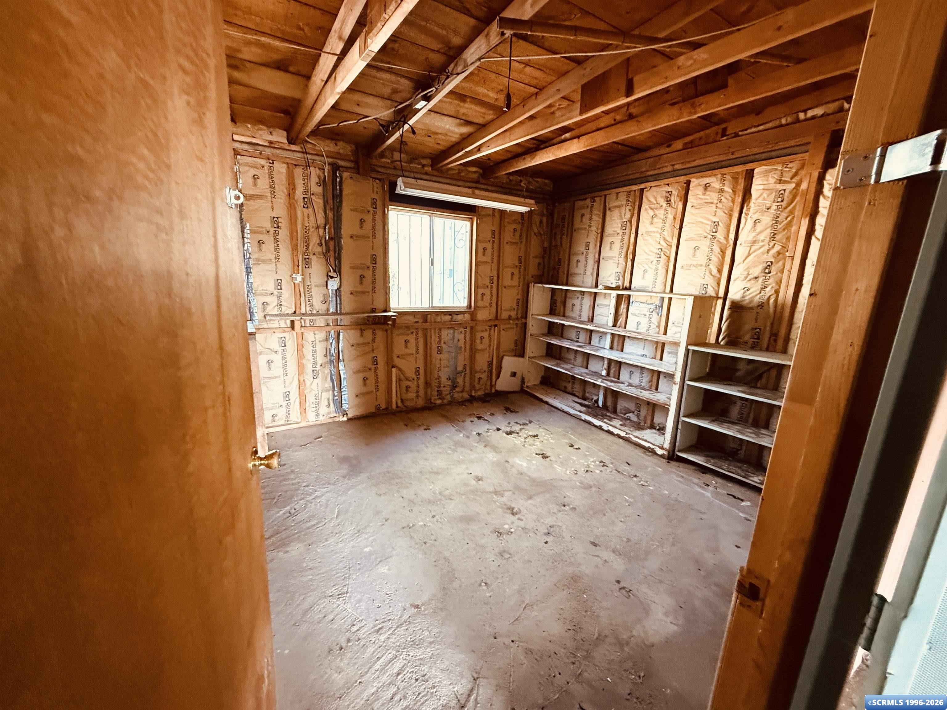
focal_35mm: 14
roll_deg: -1.7
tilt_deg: -11.3
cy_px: 355
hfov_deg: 102.1
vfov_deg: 85.7
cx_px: 474
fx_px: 383
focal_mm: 2.22
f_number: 2.2
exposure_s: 1/60
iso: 800
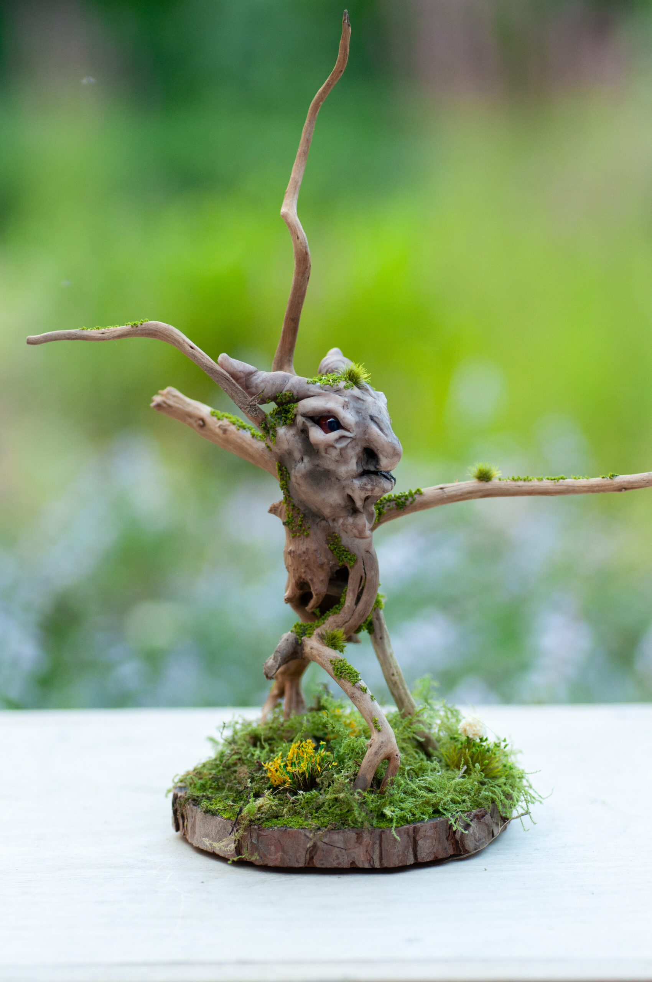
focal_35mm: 135
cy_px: 491
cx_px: 326
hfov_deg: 10.1
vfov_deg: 15.2
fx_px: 3677
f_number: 5.6
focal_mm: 90
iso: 500
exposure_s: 1/320
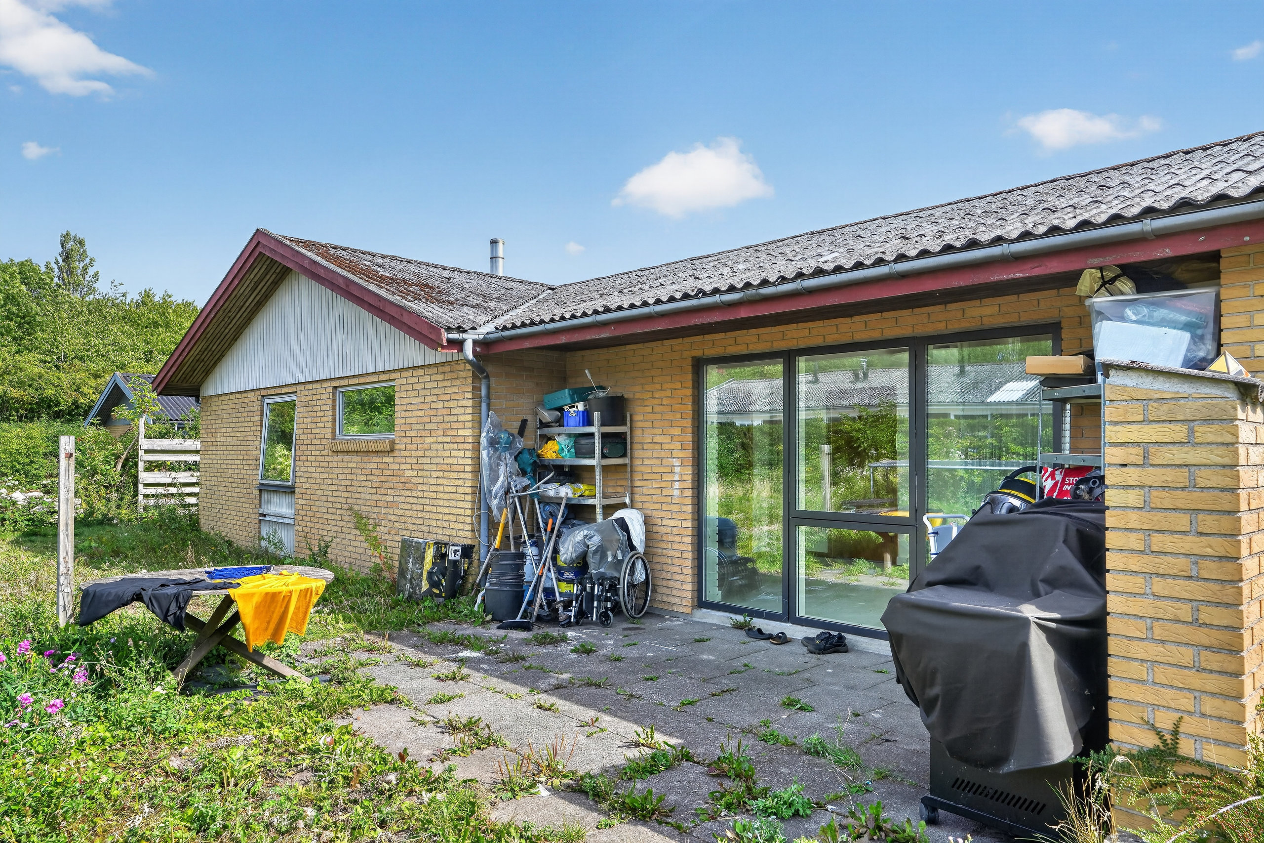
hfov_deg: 76.1
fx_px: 807
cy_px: 422
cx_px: 632
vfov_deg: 55.1
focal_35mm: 23
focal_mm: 23
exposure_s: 1/100
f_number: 8
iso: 400
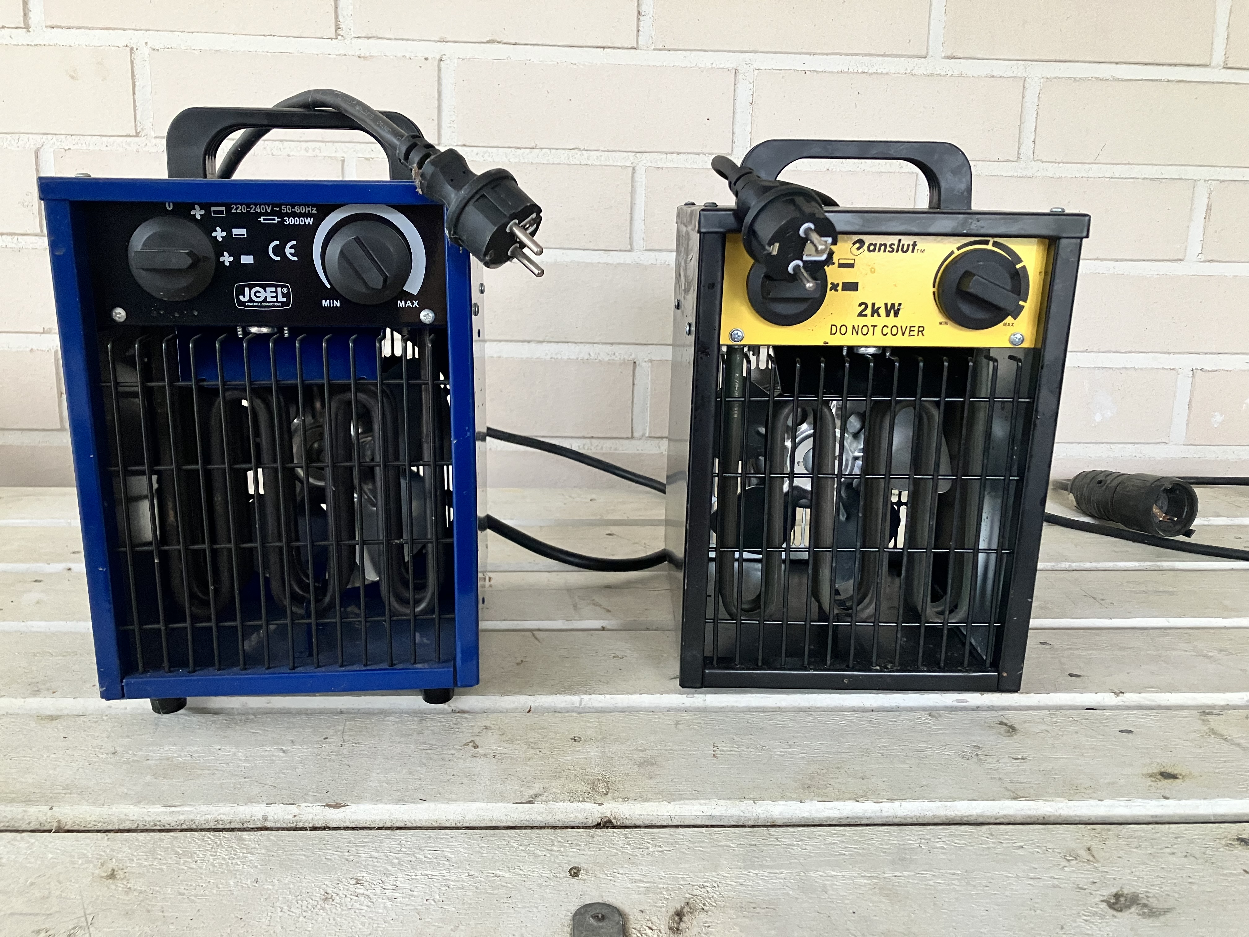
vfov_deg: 49.7
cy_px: 468
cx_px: 624
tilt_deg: -9.7
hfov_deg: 63.4
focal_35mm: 28
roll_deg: -1.4
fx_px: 1010
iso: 250
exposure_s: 1/60
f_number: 1.8
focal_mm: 3.99
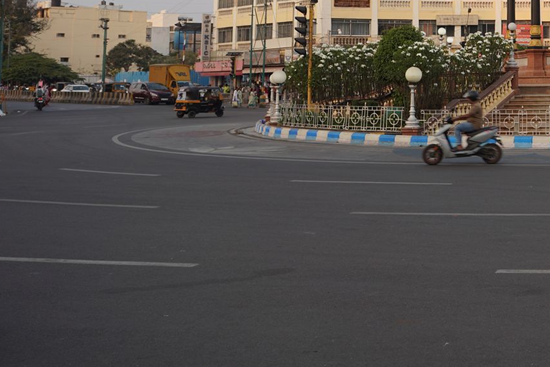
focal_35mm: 56
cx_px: 592
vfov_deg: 23.0
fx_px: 856
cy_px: -22
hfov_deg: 31.9
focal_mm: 24
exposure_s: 1/100
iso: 100
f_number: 5.6
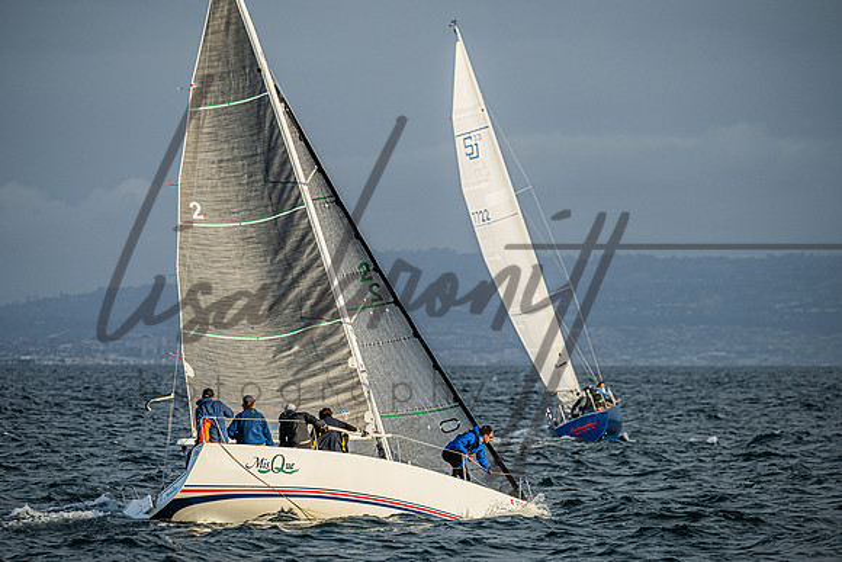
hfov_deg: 7.1
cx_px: 413
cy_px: 339
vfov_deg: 4.8
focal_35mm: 288
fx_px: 6739
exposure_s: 1/3200
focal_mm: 230
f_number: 5
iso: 560
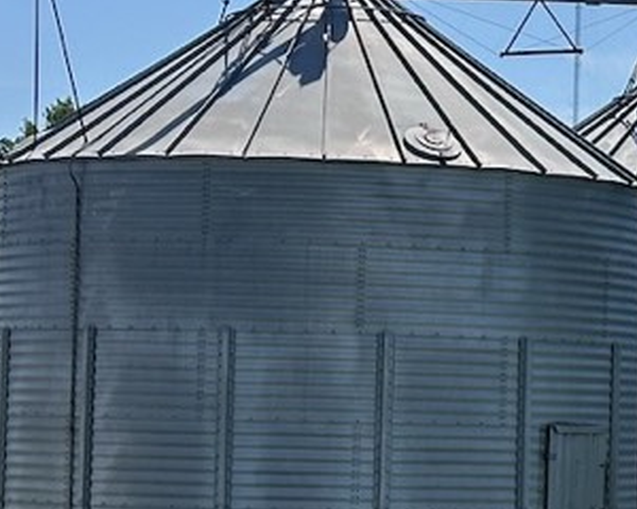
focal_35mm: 172
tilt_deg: +1.8
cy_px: 345
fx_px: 3243
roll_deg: -1.2
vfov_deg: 9.0
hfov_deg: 11.0
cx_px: 809
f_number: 1.78
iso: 64
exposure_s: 1/8197
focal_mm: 6.86
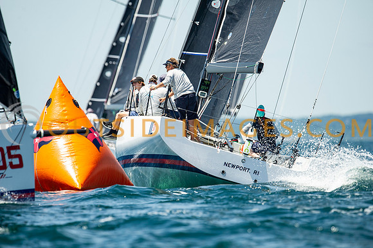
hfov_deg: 3.4
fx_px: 6213
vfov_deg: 2.3
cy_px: 124
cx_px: 186
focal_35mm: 600
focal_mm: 600
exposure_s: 1/2500
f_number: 5
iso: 400
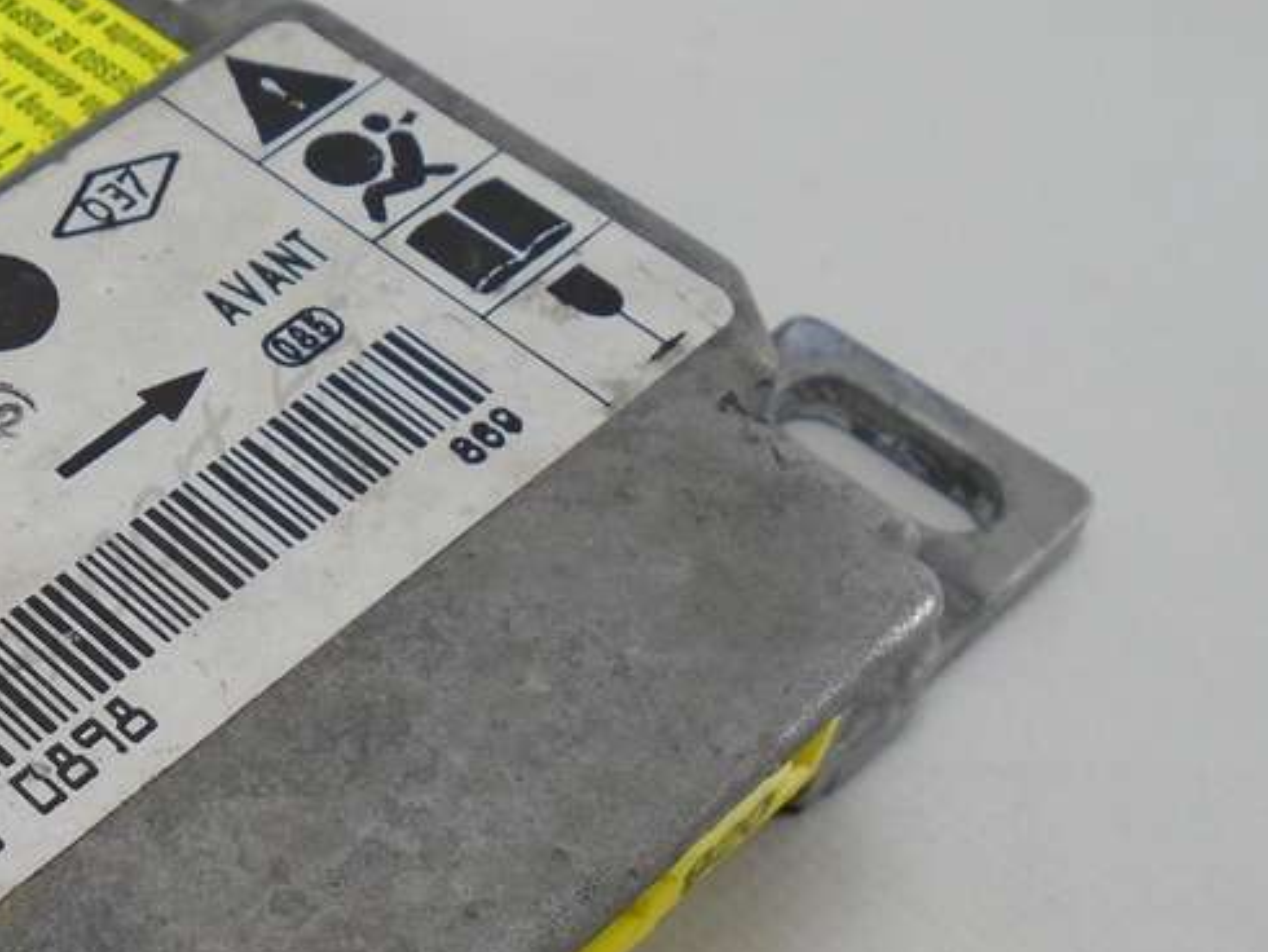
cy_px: 704
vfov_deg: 25.0
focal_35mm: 58
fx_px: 2126
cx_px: -21
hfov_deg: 30.7
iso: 100
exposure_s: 1/125
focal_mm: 4.6
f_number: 3.2
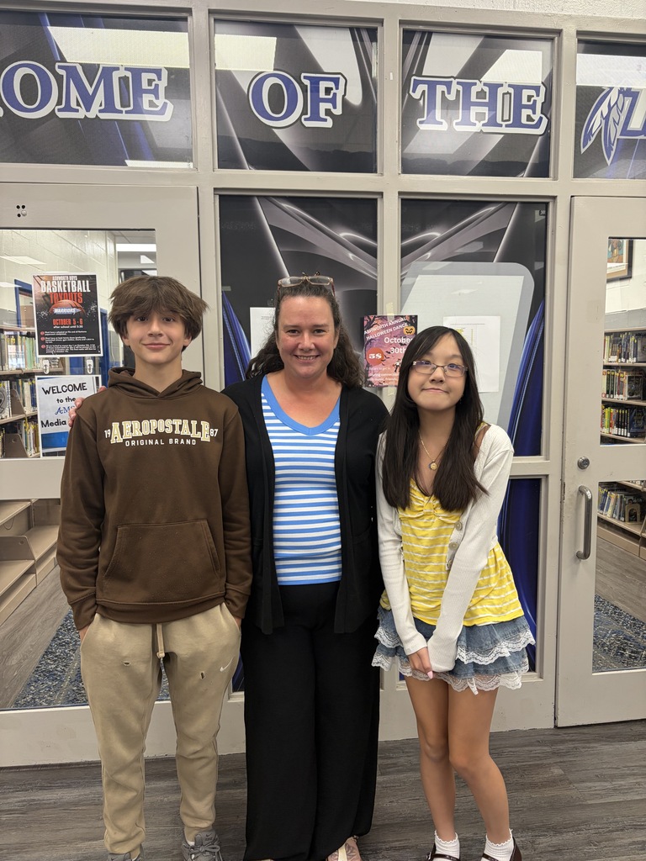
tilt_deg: -6.6
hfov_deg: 53.1
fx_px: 647
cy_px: 430
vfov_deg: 67.3
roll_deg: +0.5
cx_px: 323
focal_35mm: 26
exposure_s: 1/60
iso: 100
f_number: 1.6
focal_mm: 5.96
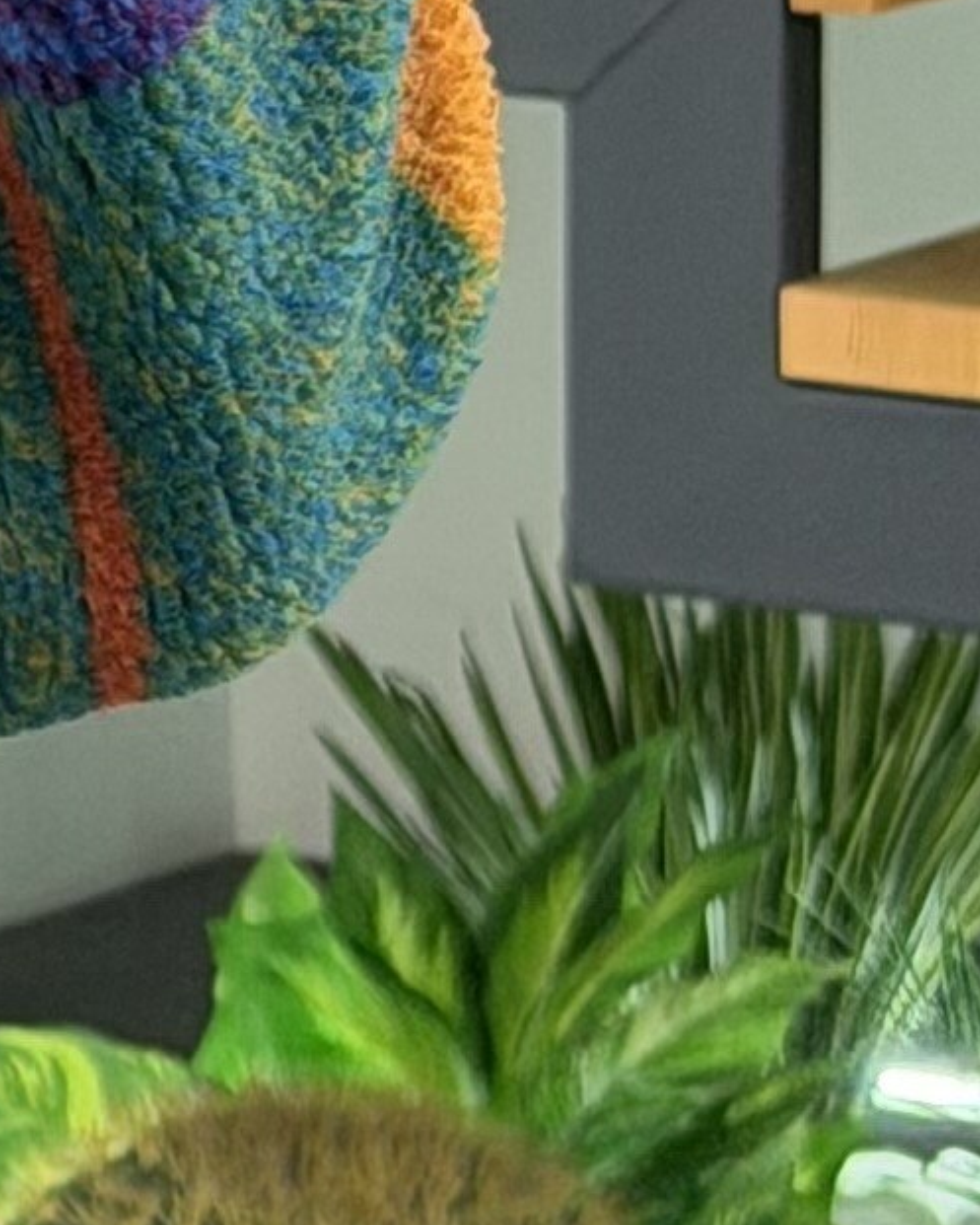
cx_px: -1905
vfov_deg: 6.3
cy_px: -337
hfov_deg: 4.9
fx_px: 11019
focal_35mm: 304
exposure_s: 1/186
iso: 200
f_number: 1.78
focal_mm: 6.76
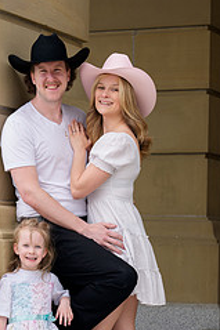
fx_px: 1212
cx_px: 59
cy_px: 236
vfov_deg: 15.5
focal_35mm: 132
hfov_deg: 10.4
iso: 100
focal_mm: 70
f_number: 4.5
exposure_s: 1/250
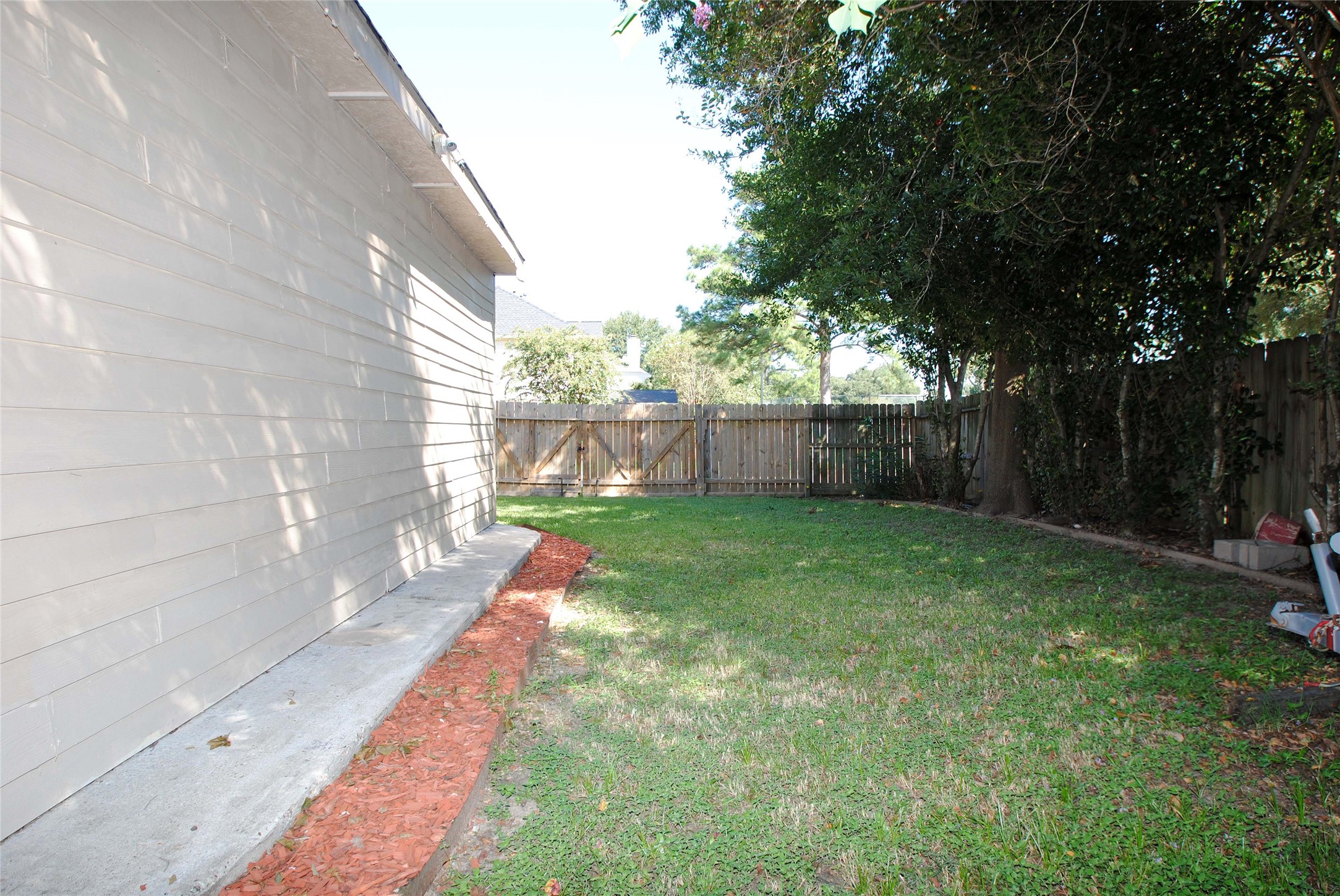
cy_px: 448
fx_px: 727
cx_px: 670
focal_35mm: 20
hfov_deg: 85.4
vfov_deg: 63.3
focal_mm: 13
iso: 200
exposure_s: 1/125
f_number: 5.6
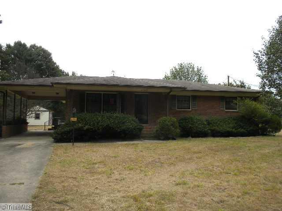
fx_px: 301
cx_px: 141
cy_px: 106
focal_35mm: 37
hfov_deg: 50.1
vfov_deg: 38.7
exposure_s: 1/111
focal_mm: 6.6
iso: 90
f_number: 10
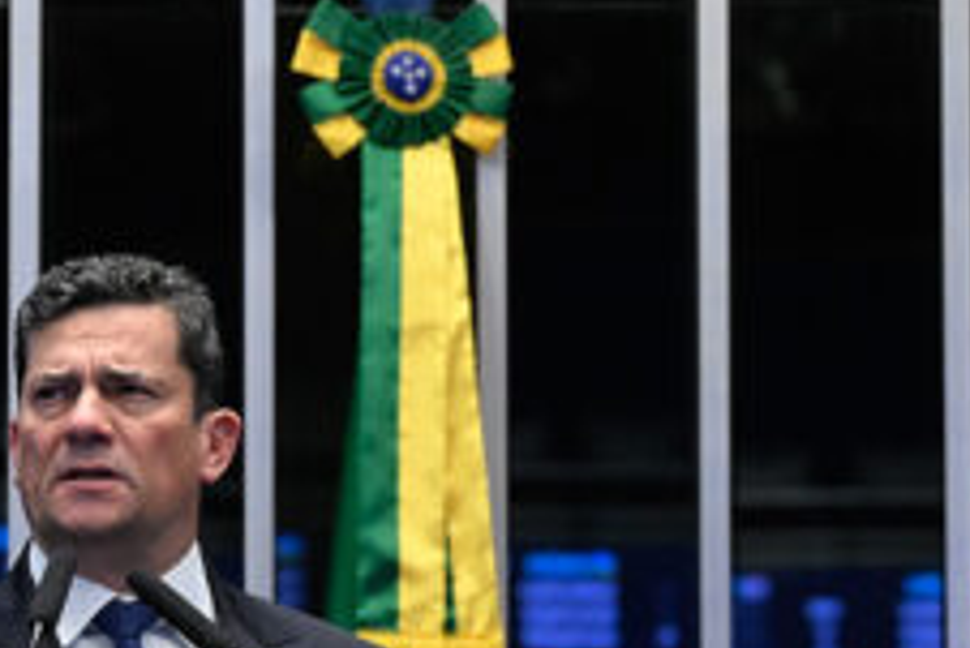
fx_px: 4556
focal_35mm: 169
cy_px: 554
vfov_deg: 8.1
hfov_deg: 12.1
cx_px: 258
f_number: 4
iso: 6400
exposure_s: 1/200
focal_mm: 91
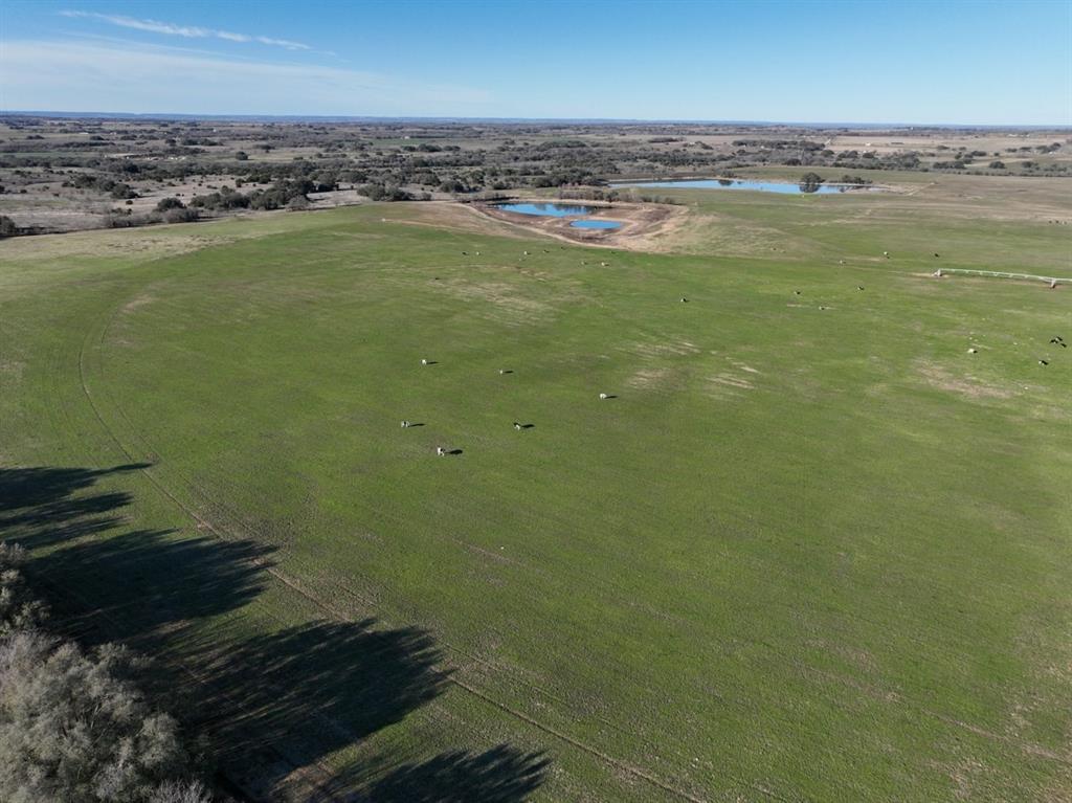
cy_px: 402
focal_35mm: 24
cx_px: 536
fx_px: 743
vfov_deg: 56.8
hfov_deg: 71.6
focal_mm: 12.29
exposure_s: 1/2000
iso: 140
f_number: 2.8
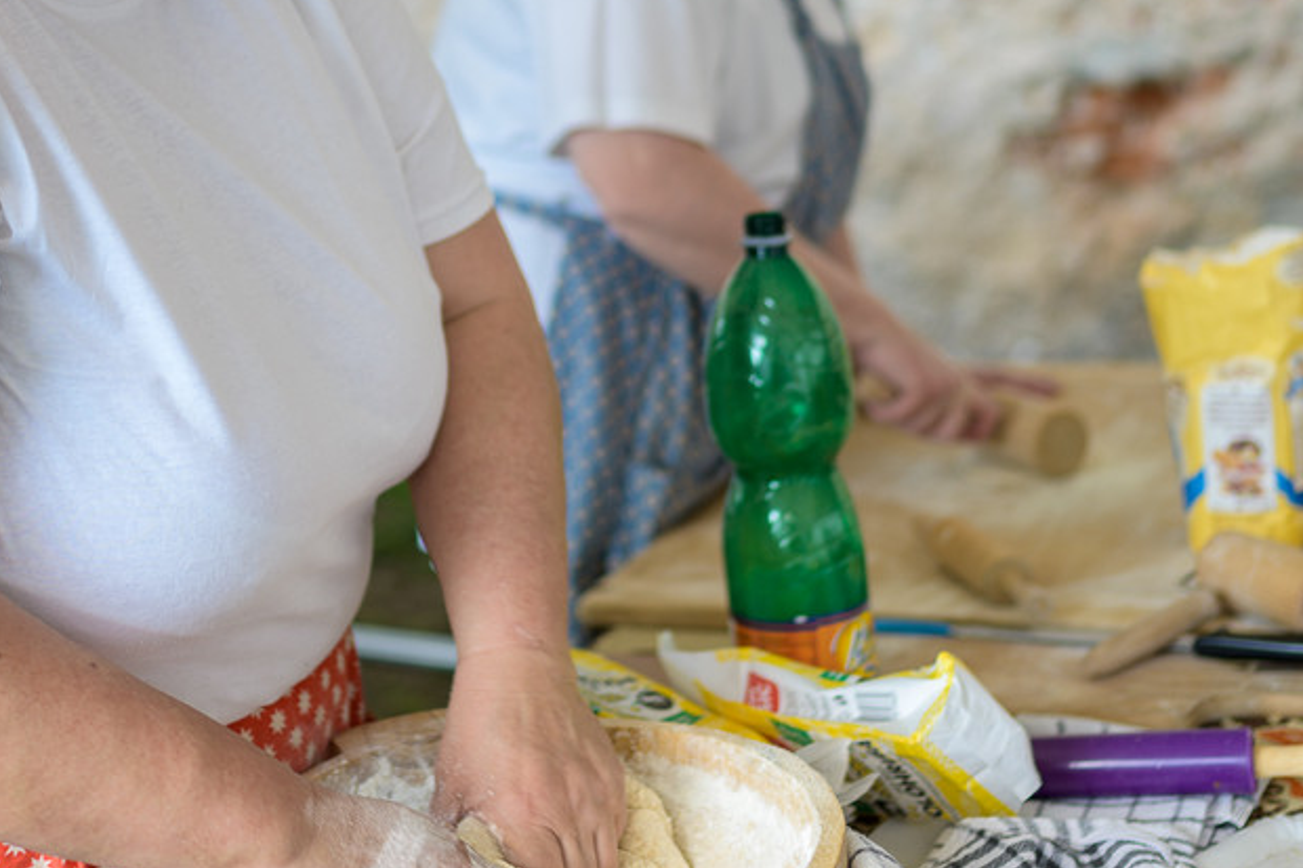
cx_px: 549
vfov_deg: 18.0
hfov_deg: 27.0
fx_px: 2714
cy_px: 132
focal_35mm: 75
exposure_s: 1/250
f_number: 1.8
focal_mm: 35
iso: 100
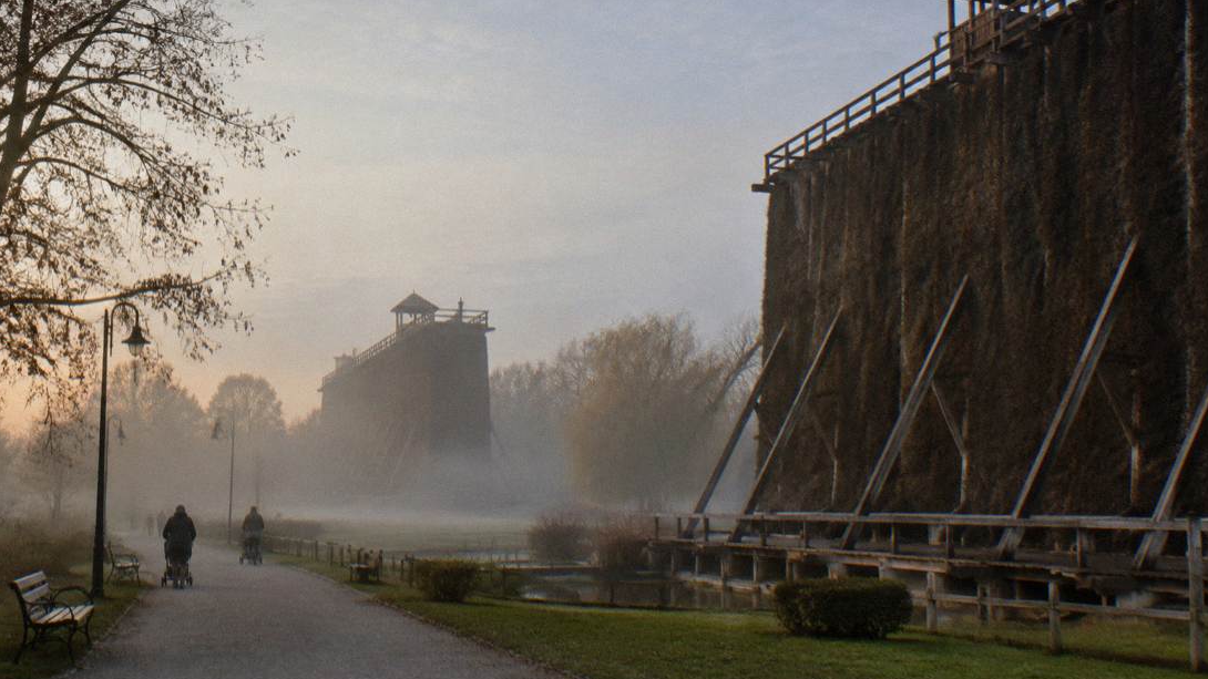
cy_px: 295
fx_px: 1185
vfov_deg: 31.9
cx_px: 606
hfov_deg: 54.0
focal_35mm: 37
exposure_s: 1/200
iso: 320
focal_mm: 35
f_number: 9
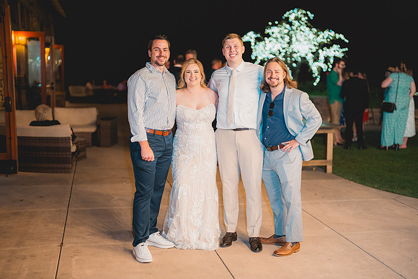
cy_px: 140
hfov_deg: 39.6
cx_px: 209
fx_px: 581
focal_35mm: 50
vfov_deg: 27.0
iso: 2000
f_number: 1.2
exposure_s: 1/200
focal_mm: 50
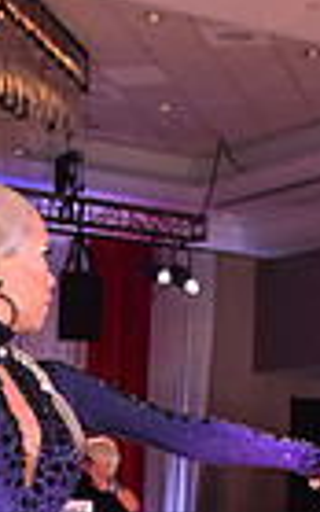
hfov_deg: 8.8
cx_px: 223
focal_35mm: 149
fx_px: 2077
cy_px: 637
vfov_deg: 13.6
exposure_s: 1/320
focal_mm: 35
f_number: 6.3
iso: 2500
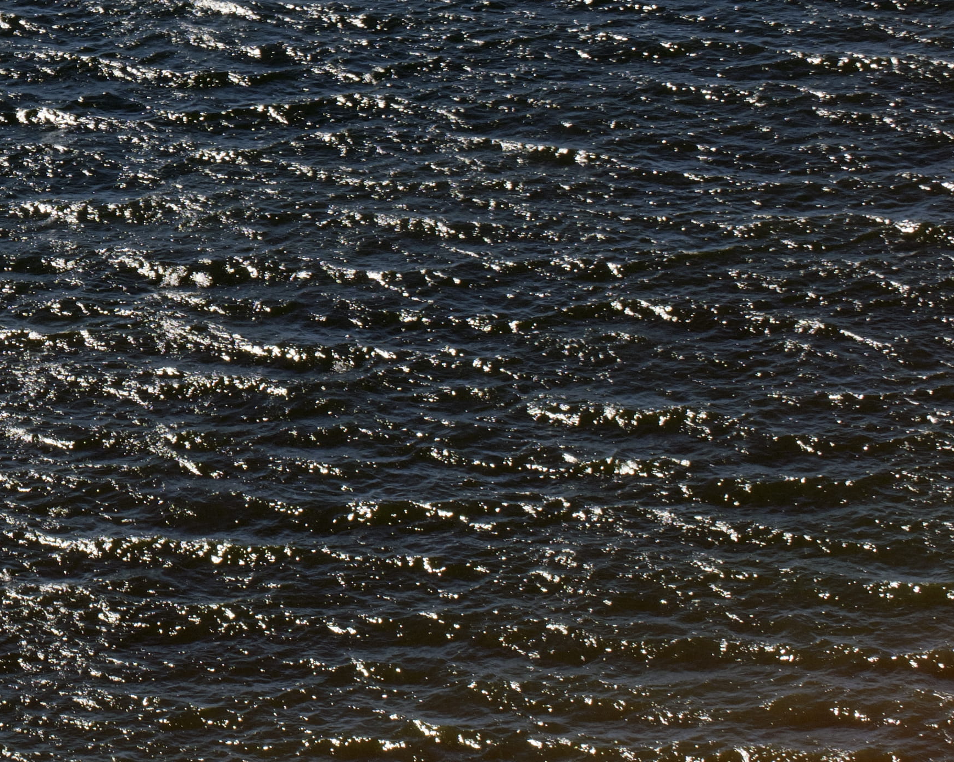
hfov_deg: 6.6
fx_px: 8243
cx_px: -358
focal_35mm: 292
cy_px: 1
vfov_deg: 5.3
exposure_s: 1/320
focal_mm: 60
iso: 100
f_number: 10
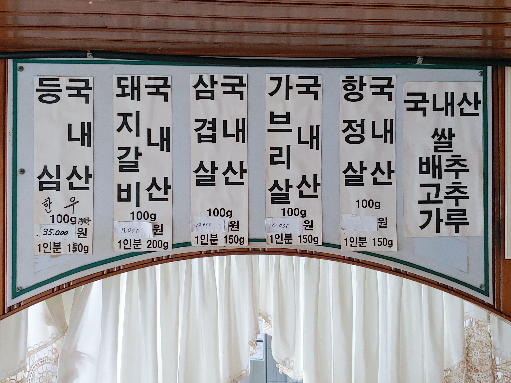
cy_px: 192
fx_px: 620
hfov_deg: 44.8
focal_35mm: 42
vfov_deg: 34.3
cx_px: 256
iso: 200
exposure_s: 1/30
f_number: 1.5
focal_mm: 4.23
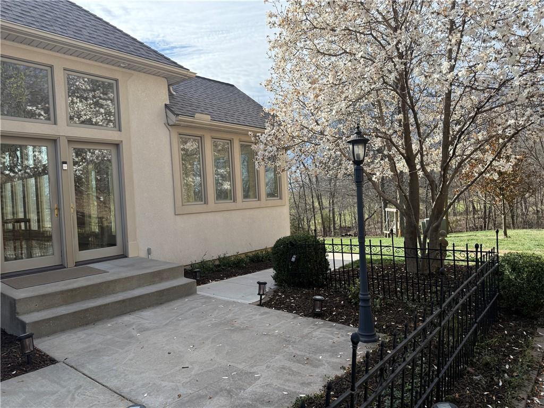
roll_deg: +2.4
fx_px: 377
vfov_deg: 56.8
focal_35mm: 24
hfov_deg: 71.6
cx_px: 272
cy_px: 204
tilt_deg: -0.1
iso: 100
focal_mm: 6.76
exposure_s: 1/2611
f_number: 1.78
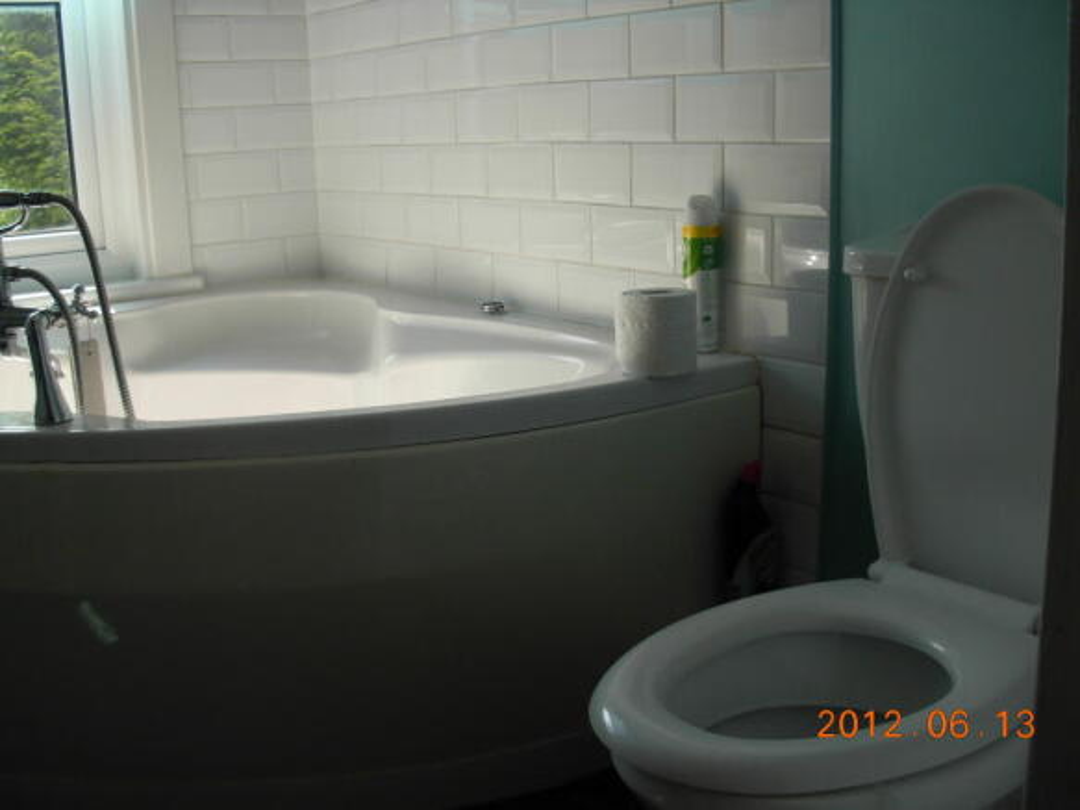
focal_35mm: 38
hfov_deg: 49.0
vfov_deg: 37.7
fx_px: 1185
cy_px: 405
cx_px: 540
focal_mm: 6.3
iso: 79
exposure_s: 1/228
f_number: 2.9
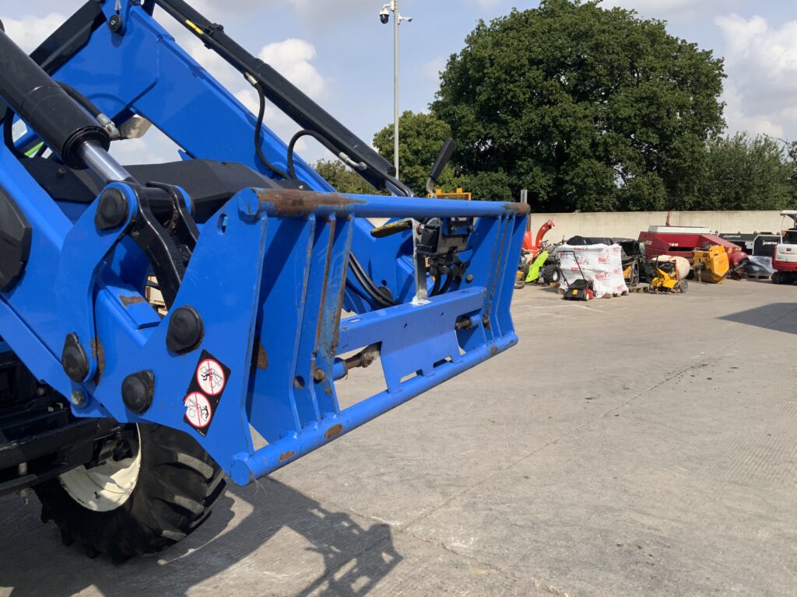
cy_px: 298
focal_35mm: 29
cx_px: 398
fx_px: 668
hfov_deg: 61.7
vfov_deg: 48.2
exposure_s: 1/1786
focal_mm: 3
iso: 16
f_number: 1.8
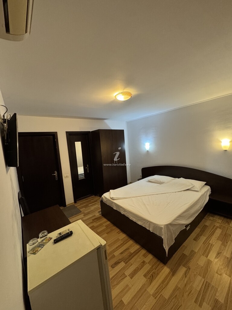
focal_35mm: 14
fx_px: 125
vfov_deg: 102.1
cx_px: 116
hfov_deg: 85.7
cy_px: 155
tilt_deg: -5.9
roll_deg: +3.7
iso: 320
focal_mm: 2.22
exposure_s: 1/50
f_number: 2.2
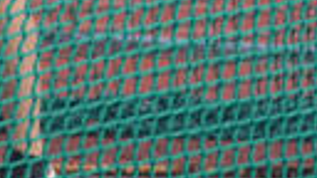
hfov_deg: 1.0
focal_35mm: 2206
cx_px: -233
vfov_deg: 0.6
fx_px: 18543
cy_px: -326
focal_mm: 200
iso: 560
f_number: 6.3
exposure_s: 1/1000
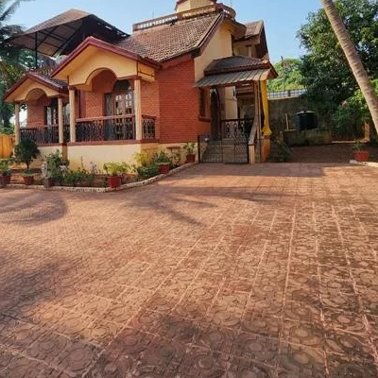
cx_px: 134
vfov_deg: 65.6
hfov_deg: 65.9
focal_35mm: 23
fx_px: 284
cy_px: 128
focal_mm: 2.2
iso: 50
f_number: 2.2
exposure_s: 1/1453
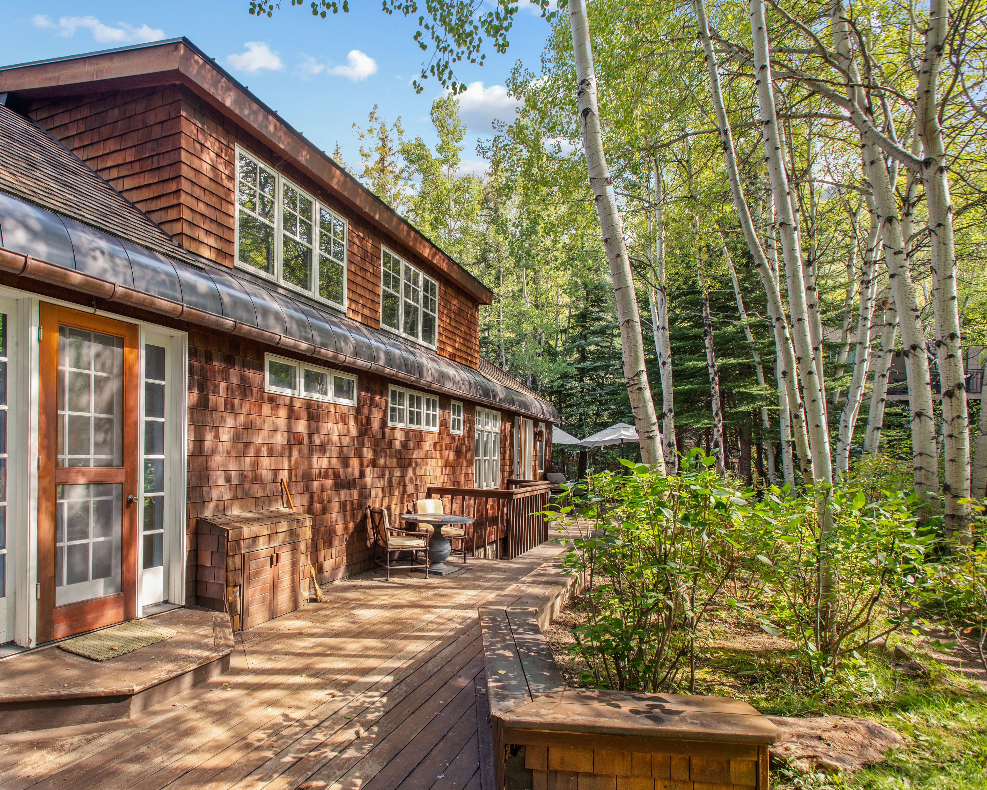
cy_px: 410
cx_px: 396
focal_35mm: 20
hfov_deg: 79.5
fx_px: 584
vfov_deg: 68.1
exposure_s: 1/50
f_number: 7.1
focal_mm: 17
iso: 320
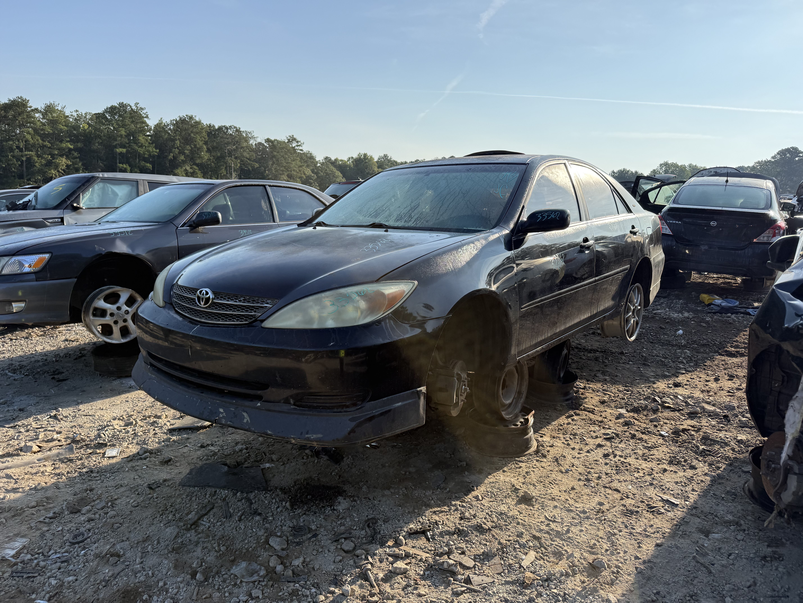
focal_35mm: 24
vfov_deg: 56.8
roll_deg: -2.2
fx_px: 557
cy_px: 302
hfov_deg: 71.6
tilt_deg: -5.3
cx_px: 402
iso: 80
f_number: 1.78
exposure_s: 1/2525
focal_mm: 6.76
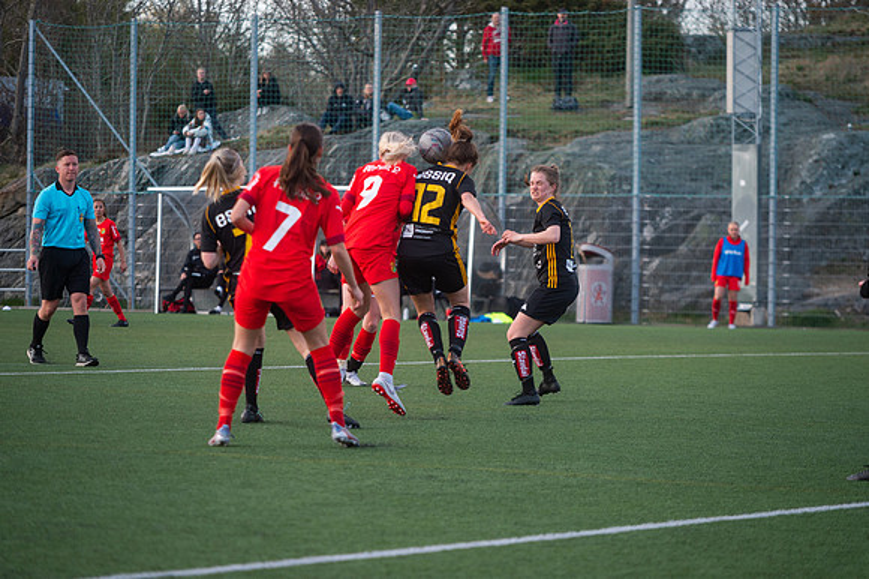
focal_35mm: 166
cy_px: 290
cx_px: 434
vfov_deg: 8.3
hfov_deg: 12.4
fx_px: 4007
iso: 1600
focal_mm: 160
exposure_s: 1/640
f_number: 4.5
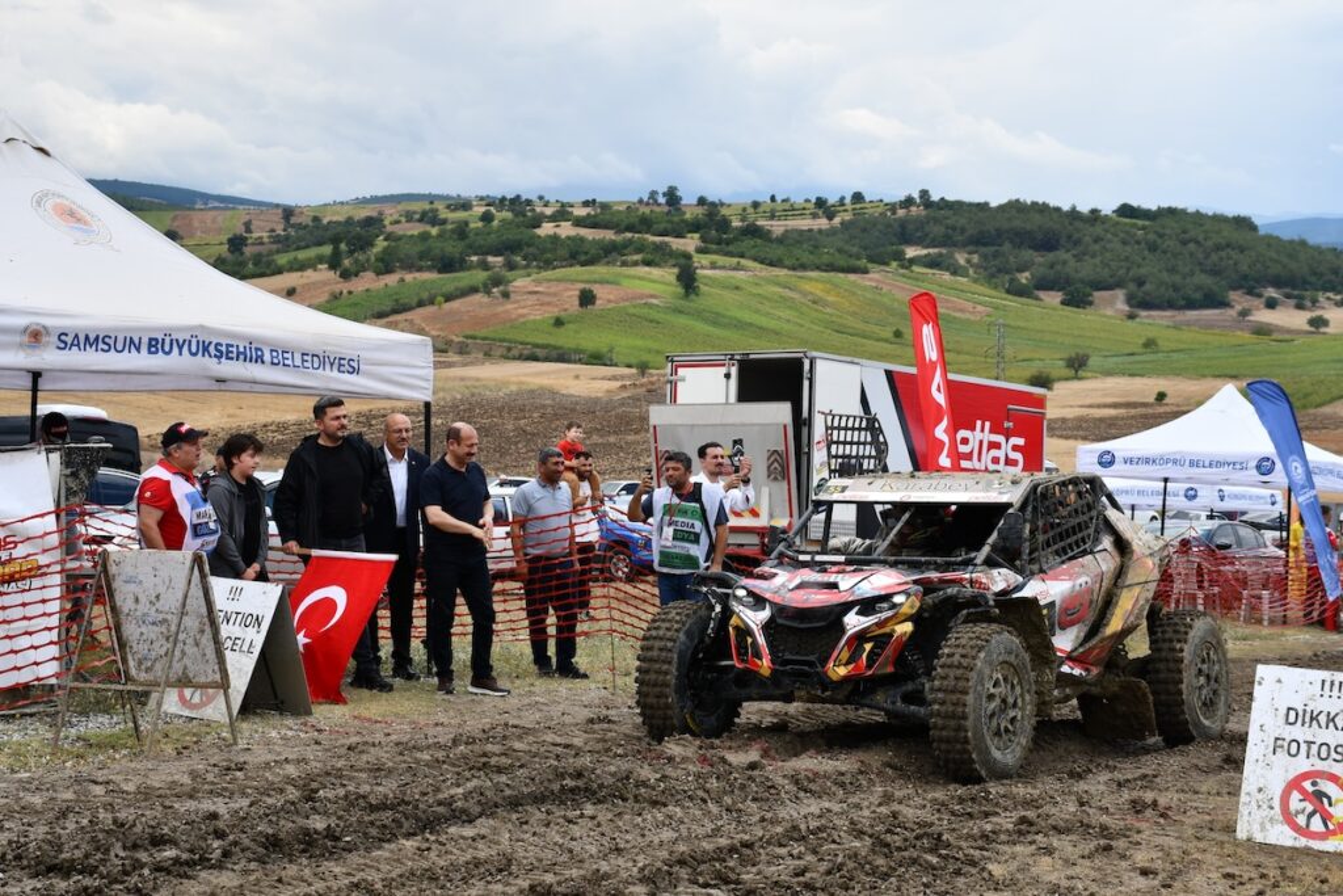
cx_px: 672
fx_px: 2686
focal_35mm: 72
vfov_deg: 18.9
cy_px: 448
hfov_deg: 28.1
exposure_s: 1/400
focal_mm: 48
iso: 250
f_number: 10
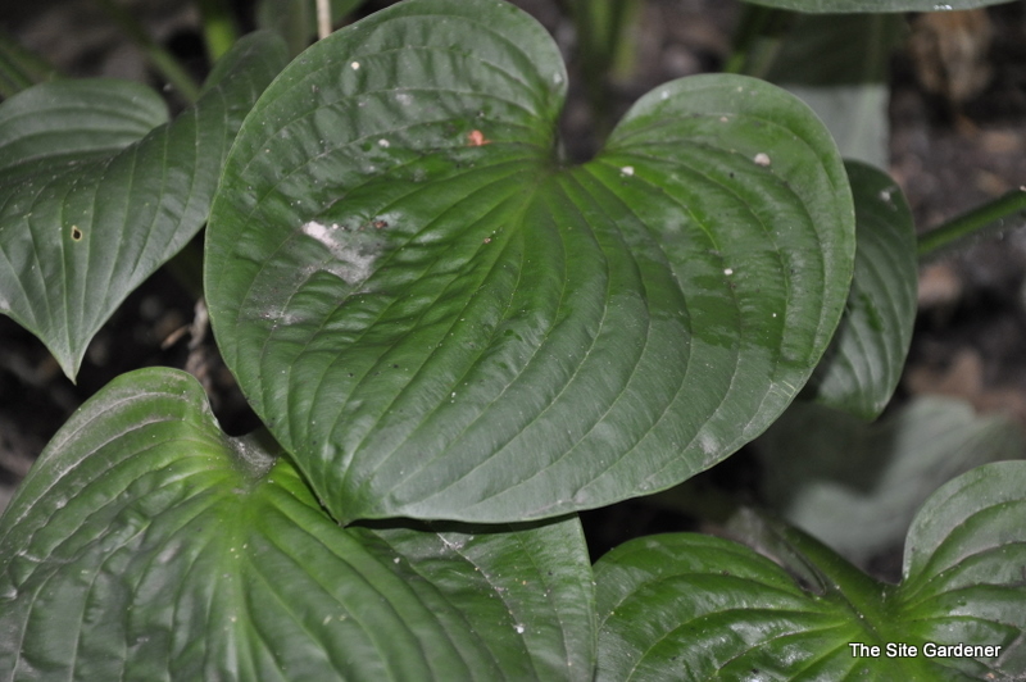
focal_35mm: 135
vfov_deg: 10.1
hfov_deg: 15.2
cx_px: 513
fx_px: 3844
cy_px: 341
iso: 800
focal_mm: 90
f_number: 5.6
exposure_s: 1/60
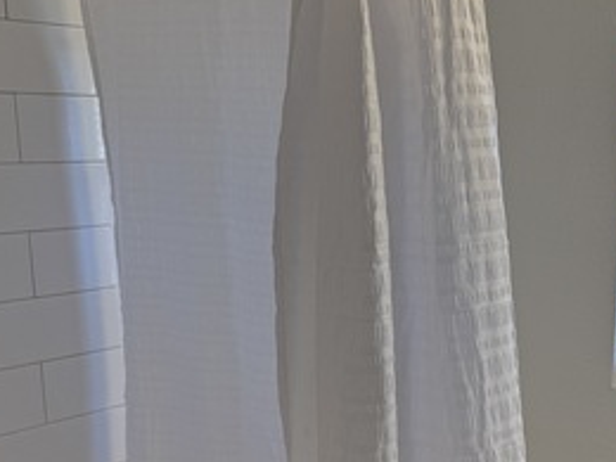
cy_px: 410
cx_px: 498
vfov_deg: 24.2
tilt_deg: -14.1
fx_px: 1050
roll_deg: -1.6
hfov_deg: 31.8
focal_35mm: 59
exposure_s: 1/368
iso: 100
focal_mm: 6.76
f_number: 1.78
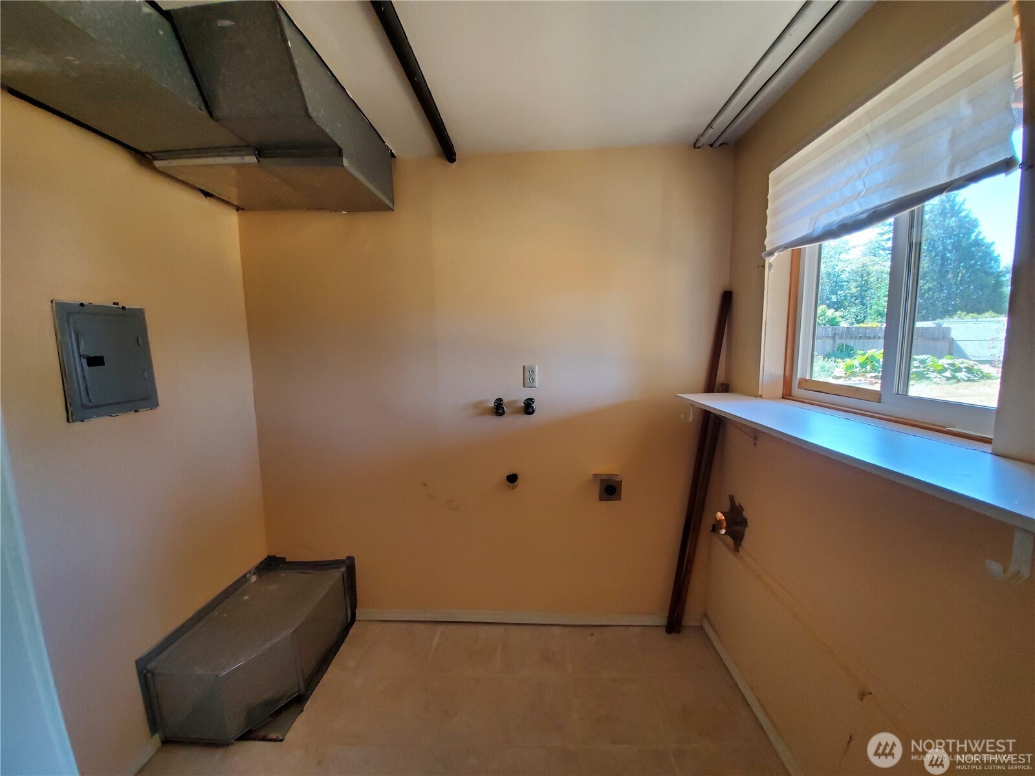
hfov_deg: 106.2
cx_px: 518
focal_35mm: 13
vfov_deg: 89.9
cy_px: 388
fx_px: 389
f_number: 2.2
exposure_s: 1/35
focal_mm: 1.8
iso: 200
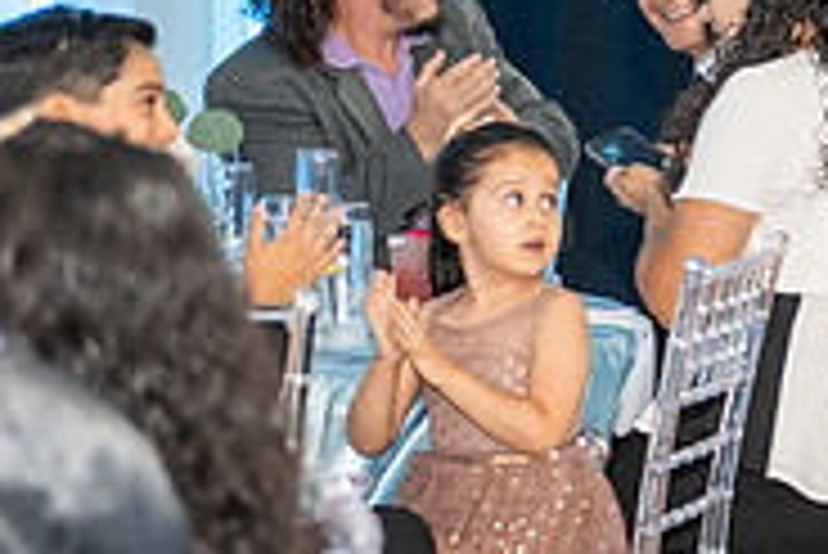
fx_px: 3959
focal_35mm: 172
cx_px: 1296
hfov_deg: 11.4
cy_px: 229
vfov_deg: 8.0
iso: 1000
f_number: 3.2
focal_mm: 50
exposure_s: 1/160
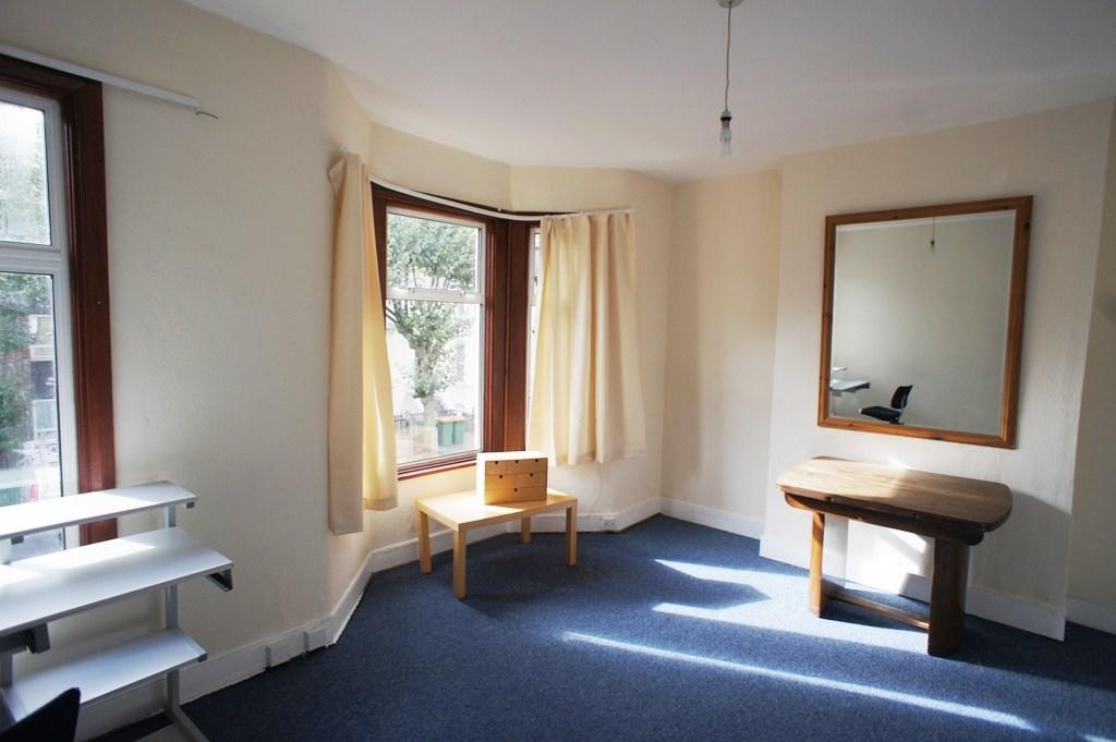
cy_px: 371
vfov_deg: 53.1
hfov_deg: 73.8
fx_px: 743
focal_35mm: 24
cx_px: 558
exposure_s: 1/125
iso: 250
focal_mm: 16
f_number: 5.6
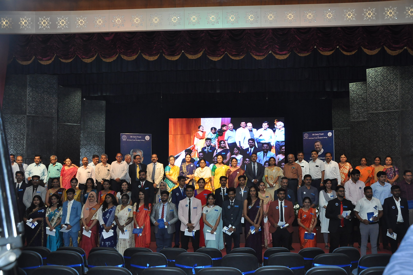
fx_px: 378
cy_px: 138
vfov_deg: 39.9
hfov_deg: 57.3
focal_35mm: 33
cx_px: 206
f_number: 5.6
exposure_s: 1/125
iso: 1000
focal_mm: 22
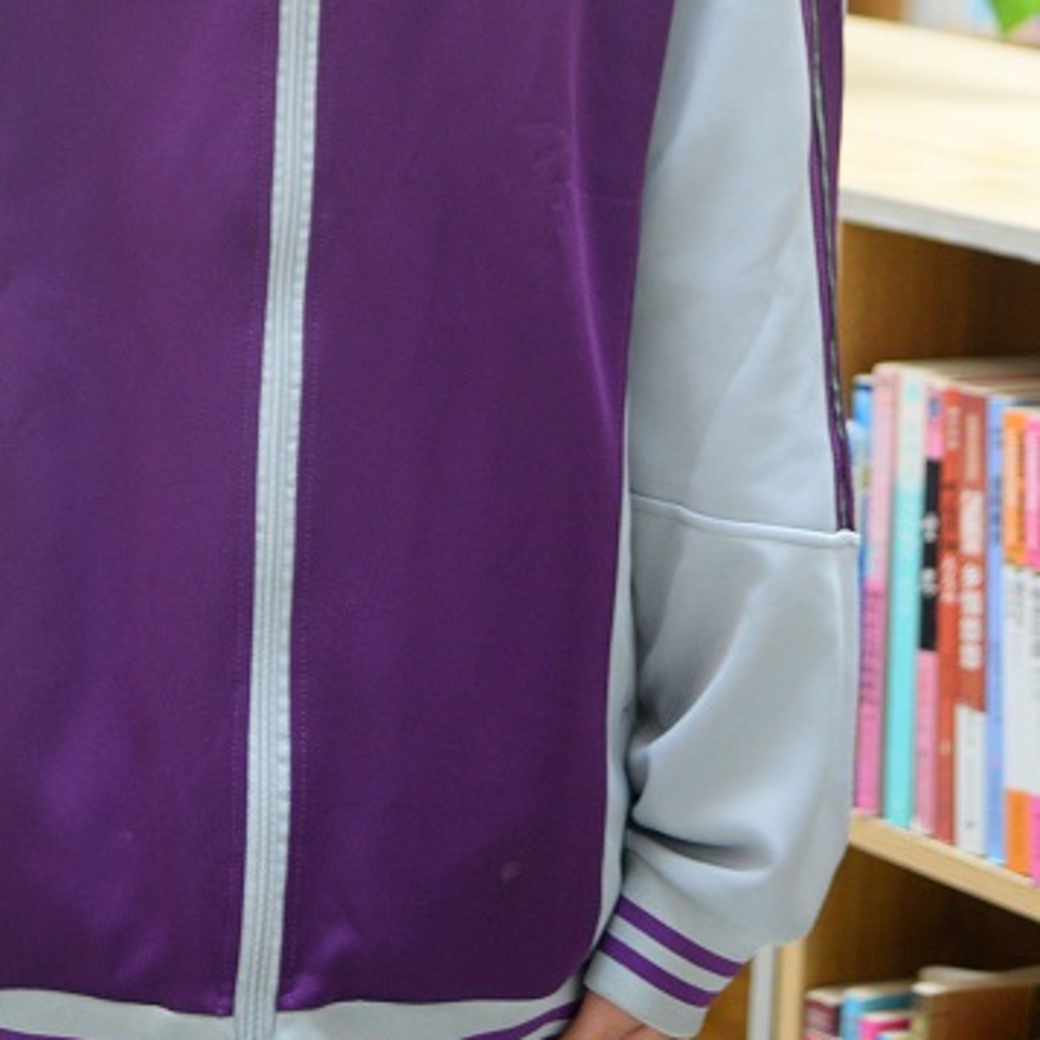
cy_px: -206
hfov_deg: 10.8
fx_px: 5507
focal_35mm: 162
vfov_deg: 10.6
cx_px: 360
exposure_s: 1/250
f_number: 4
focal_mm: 65
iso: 1600
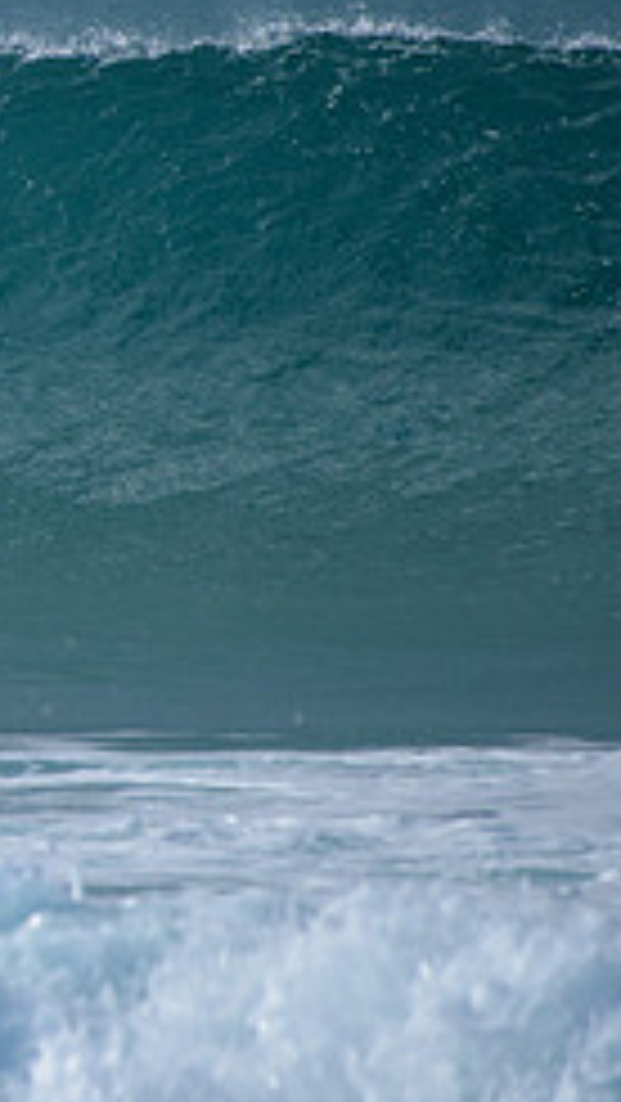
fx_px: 36818
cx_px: -630
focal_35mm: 1259
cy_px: 412
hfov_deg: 1.0
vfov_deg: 1.7
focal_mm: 500
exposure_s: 1/2000
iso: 220
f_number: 5.6
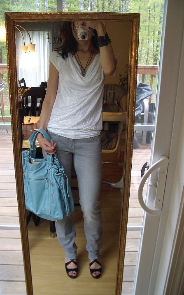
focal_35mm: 38
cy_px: 151
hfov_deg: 33.5
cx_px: 86
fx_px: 305
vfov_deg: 51.6
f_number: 2.6
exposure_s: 1/40
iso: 100
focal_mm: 5.8
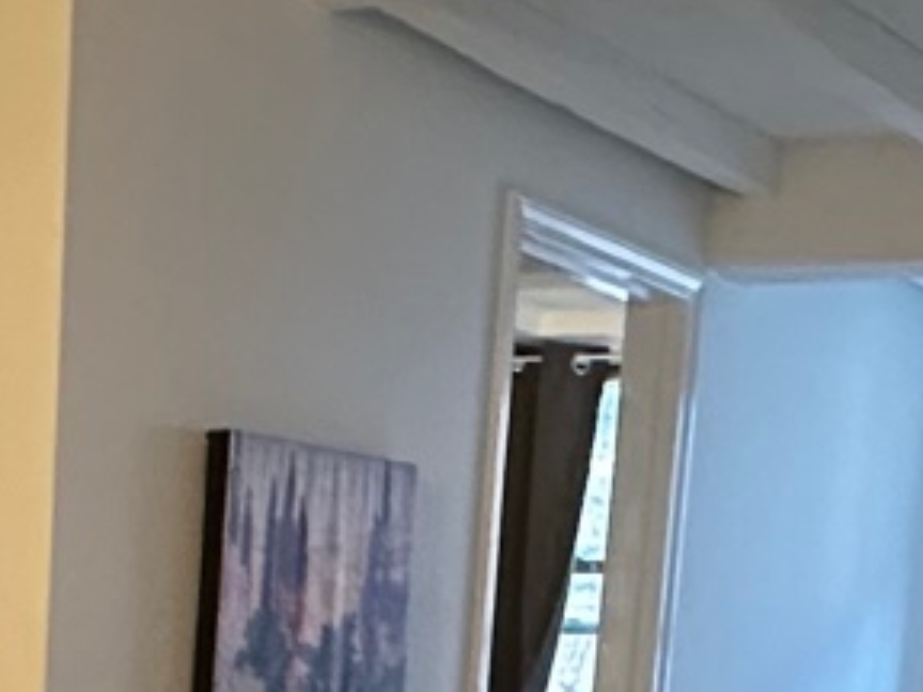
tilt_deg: -11.4
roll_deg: -2.7
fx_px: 2613
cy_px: 1176
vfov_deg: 13.7
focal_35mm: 98
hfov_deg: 19.6
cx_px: 51
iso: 640
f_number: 2.2
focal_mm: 2.22
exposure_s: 1/60
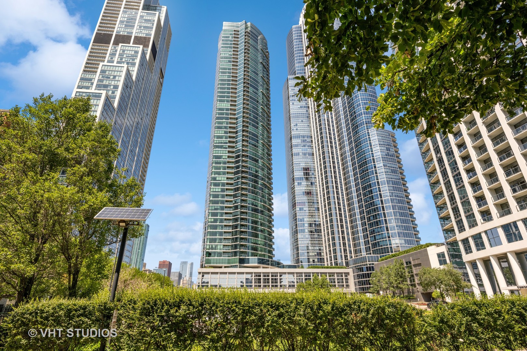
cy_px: 176
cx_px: 264
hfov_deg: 86.9
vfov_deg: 64.6
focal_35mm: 19
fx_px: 278
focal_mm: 19
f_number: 9.5
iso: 200
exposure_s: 1/500
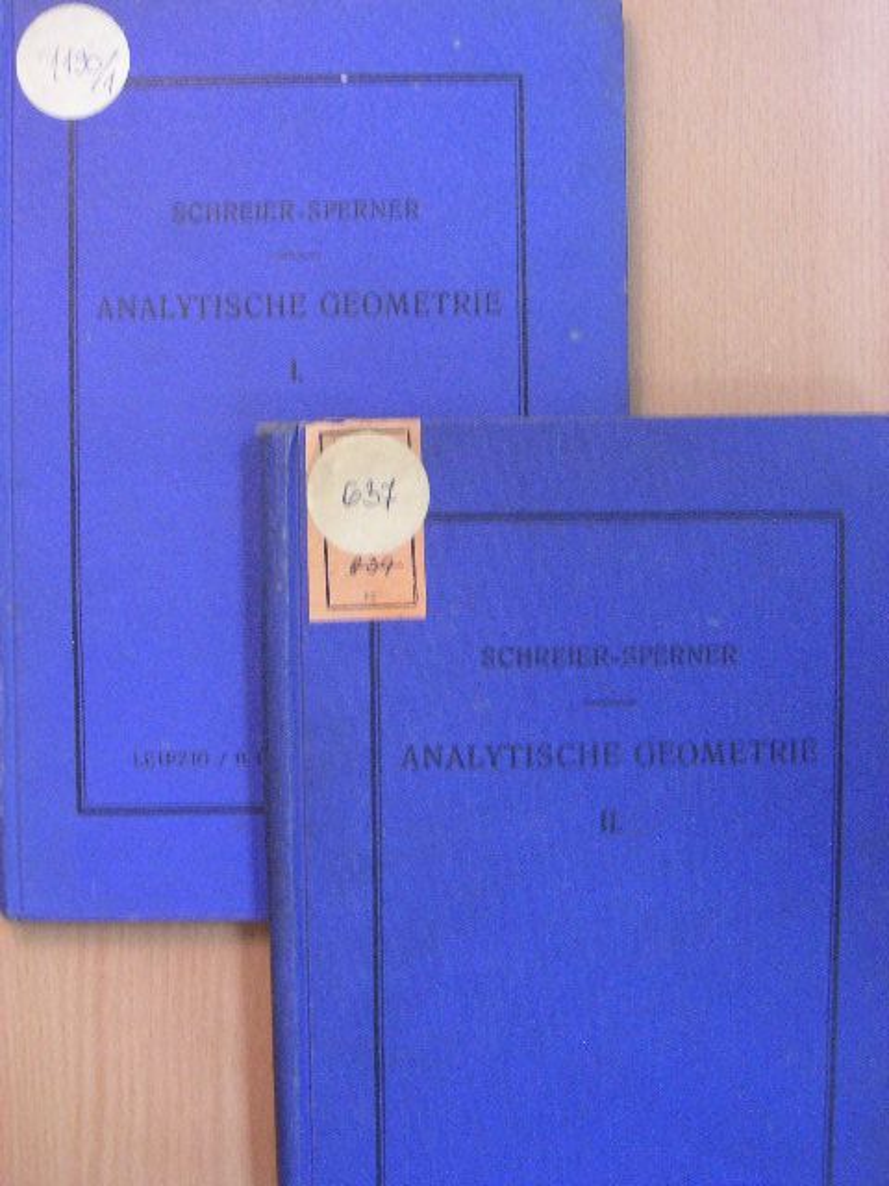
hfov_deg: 30.3
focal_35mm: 48
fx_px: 1644
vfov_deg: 39.7
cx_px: 444
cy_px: 593
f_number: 3.5
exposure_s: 1/15.5
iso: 200
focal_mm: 8
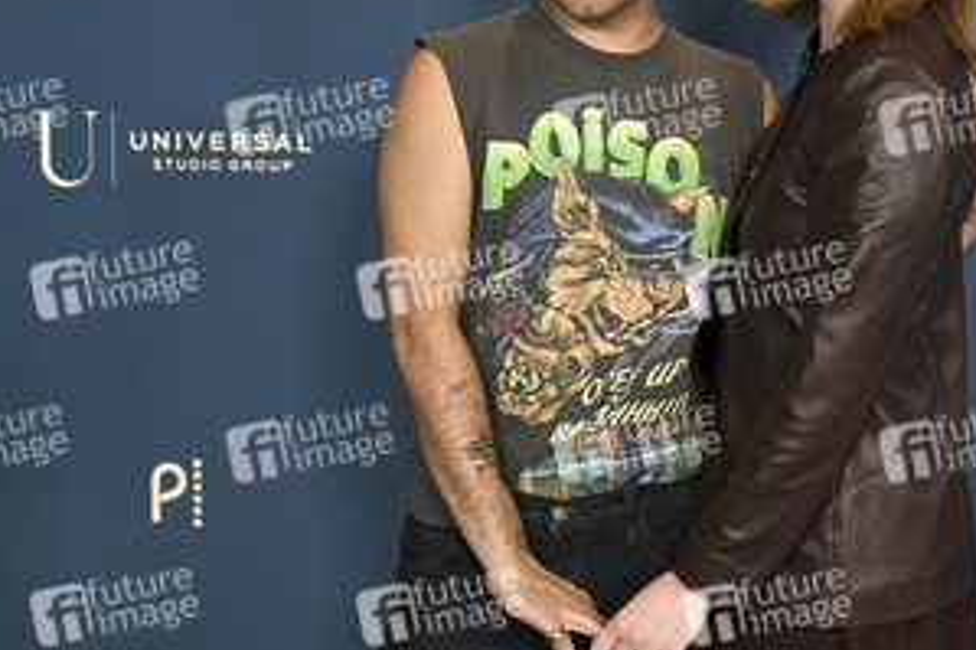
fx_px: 2168
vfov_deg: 17.0
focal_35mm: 80
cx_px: 681
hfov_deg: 25.2
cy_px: 199
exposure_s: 1/320
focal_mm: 53
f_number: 5.6
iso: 2000
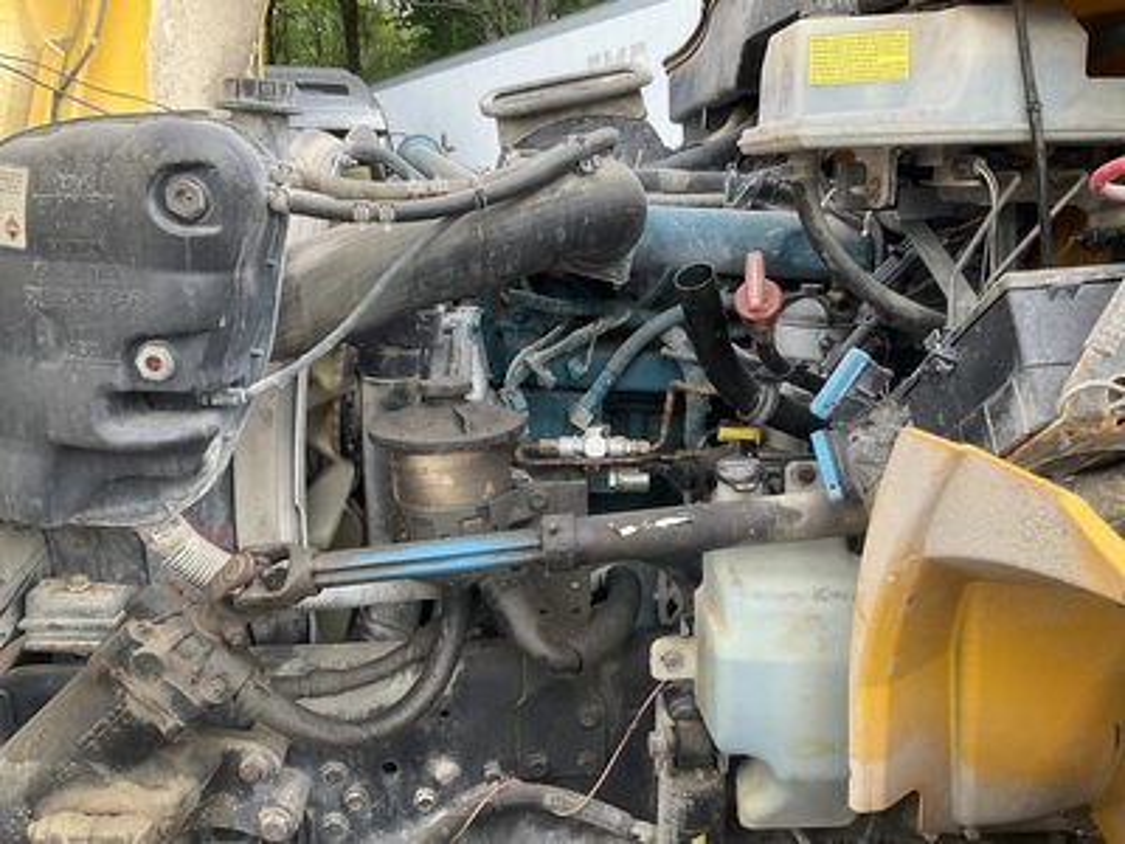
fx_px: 942
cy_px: 422
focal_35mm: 29
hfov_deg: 61.7
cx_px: 562
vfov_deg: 48.2
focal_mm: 3
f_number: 1.8
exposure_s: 1/185
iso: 25
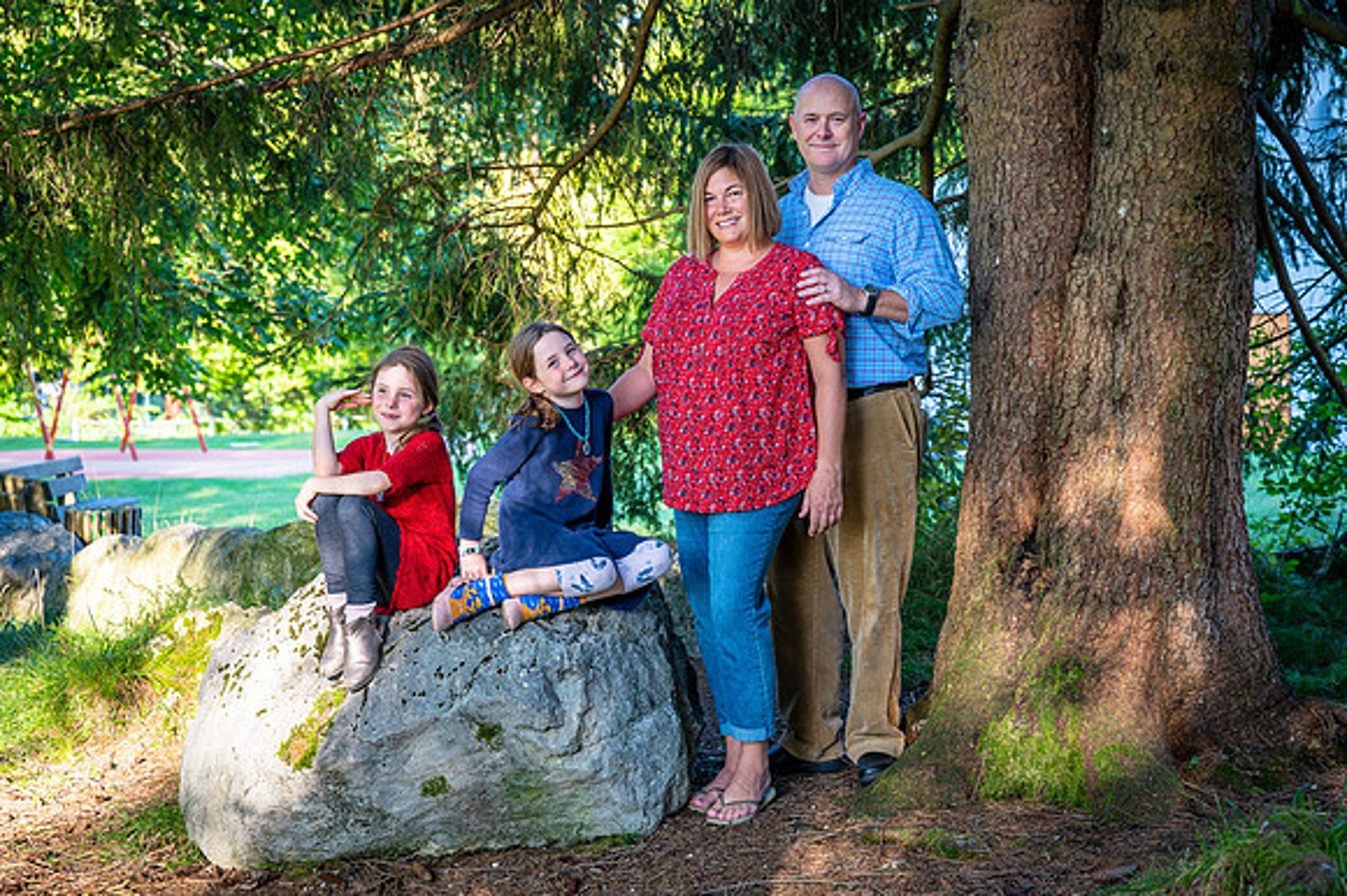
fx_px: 2336
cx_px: 687
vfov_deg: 21.7
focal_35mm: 62
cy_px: 463
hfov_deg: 32.2
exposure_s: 1/100
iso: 200
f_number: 5
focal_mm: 60
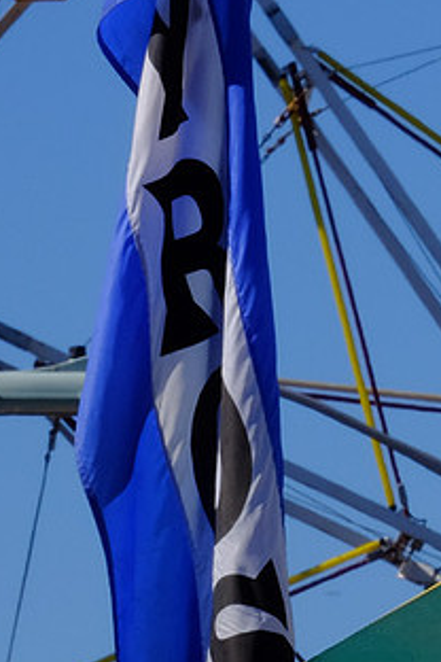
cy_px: 172
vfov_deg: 3.7
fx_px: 10161
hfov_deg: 2.5
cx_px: 848
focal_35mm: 553
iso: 400
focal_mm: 104.9
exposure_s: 1/160
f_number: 22
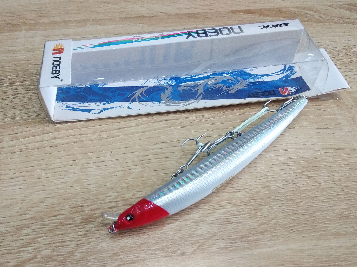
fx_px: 309
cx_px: 170
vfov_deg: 46.8
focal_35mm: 30
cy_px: 140
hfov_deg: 59.9
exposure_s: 1/25
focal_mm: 3.81
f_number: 2.2
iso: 800
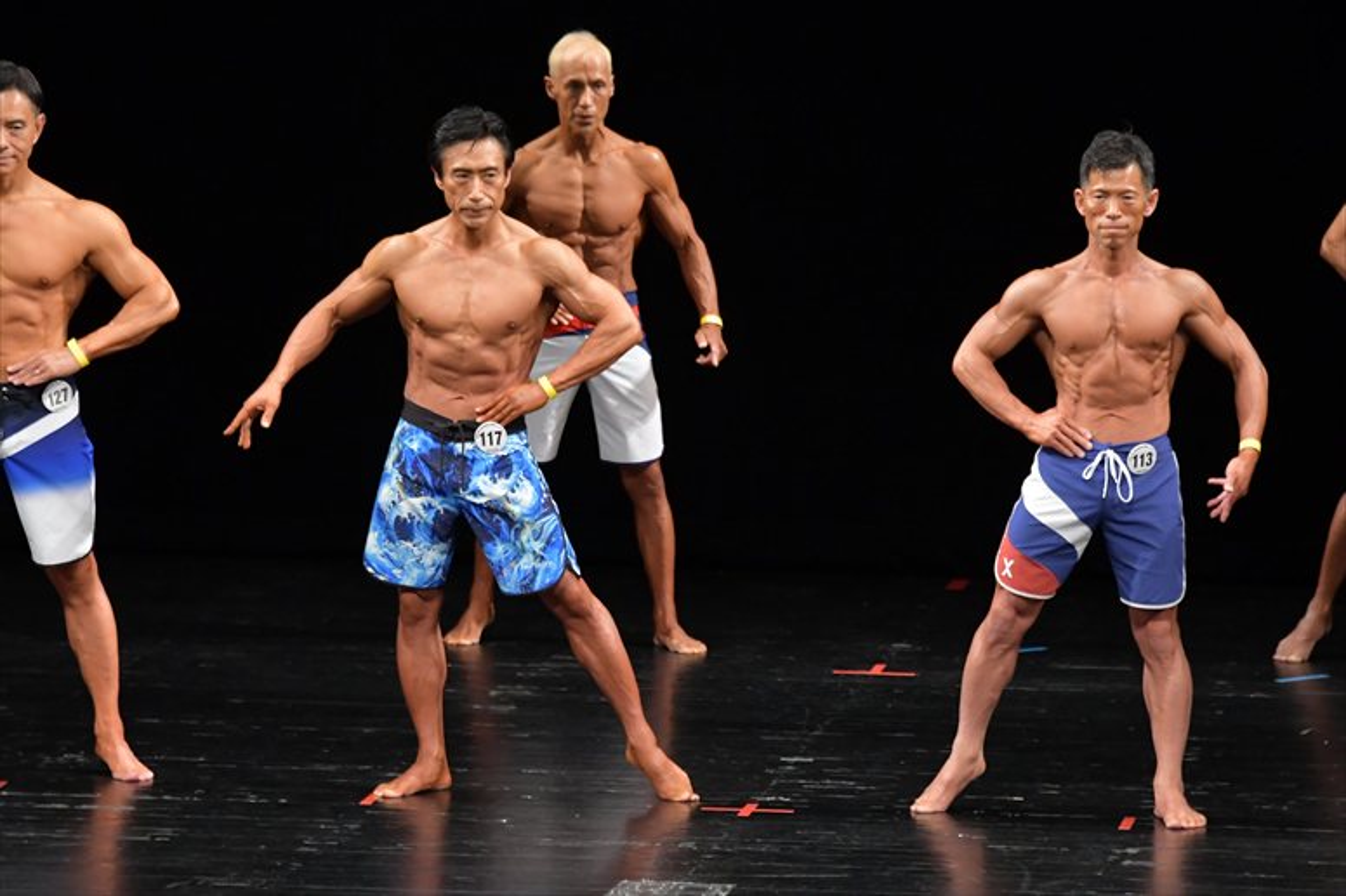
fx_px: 10090
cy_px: 448
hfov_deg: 7.6
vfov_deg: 5.1
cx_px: 673
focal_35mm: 270
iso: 3200
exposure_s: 1/400
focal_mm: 180
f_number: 5.6
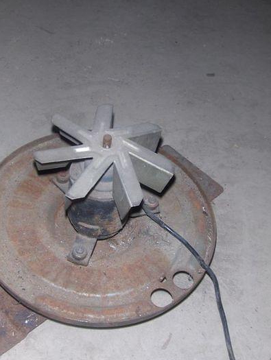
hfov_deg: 29.2
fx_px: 521
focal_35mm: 50
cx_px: 132
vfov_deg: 38.1
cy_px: 184
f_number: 3.5
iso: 100
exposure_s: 1/60
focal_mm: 6.5
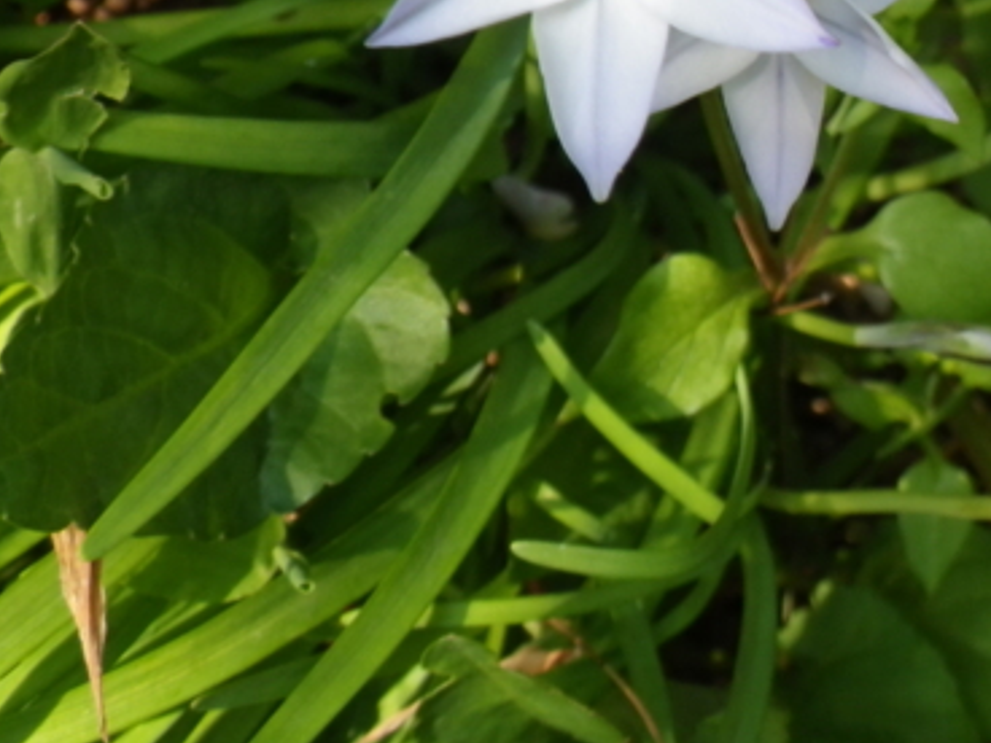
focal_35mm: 74
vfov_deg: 19.3
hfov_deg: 25.4
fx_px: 2119
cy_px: -24
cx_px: 916
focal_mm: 6.1
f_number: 3.8
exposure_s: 1/50
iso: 80
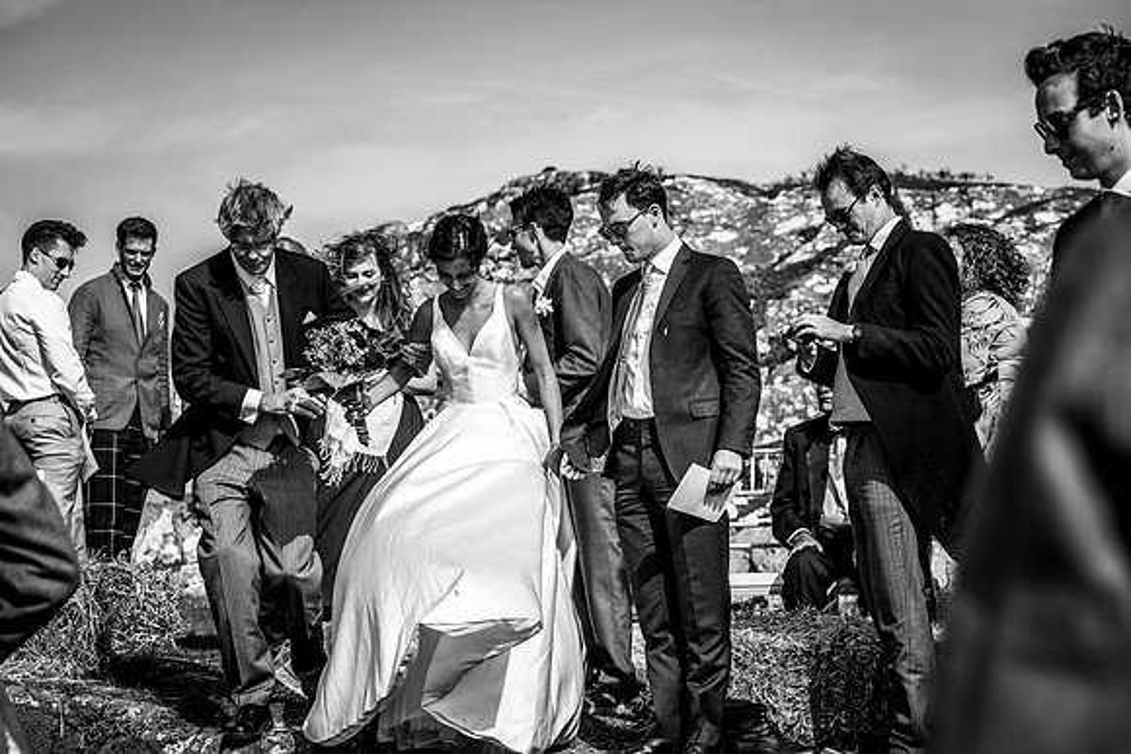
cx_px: 547
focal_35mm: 72
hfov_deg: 27.9
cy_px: 364
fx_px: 2277
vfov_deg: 18.8
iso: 320
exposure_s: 1/2500
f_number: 5.6
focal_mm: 70
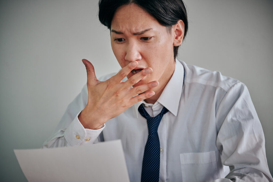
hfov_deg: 21.9
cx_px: 136
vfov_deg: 14.7
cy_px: 91
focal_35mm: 93
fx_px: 705
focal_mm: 93
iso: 500
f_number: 4
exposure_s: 1/160
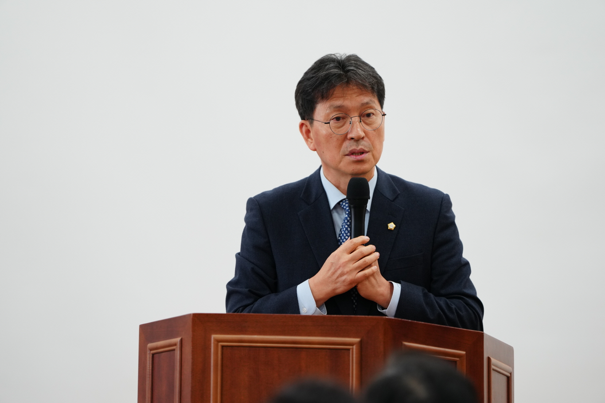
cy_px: 202
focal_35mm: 200
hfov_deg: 10.3
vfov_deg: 6.9
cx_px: 302
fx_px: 3361
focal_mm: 200
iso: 800
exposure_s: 1/160
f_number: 2.8
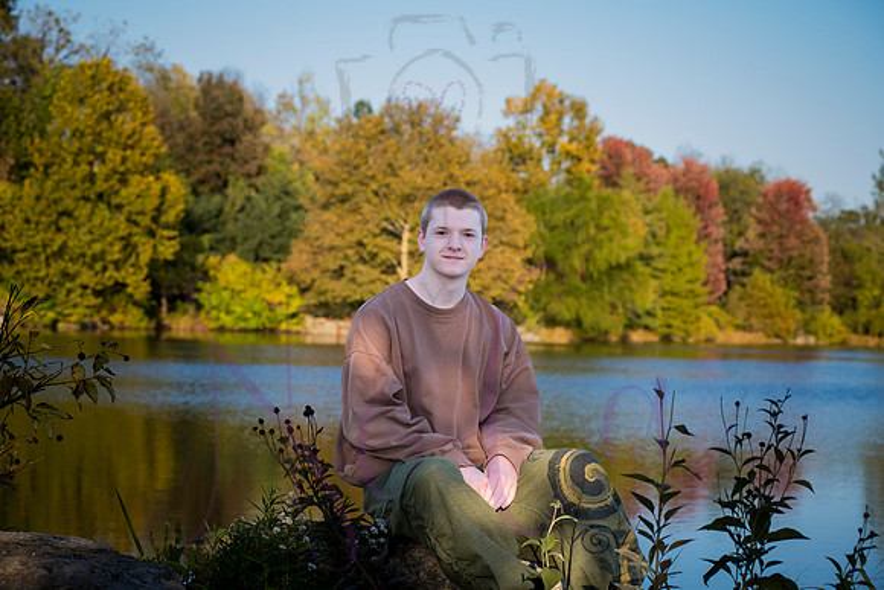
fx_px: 1965
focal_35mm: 80
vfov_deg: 17.1
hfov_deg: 25.4
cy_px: 295
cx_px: 442
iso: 400
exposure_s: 1/400
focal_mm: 80
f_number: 6.3
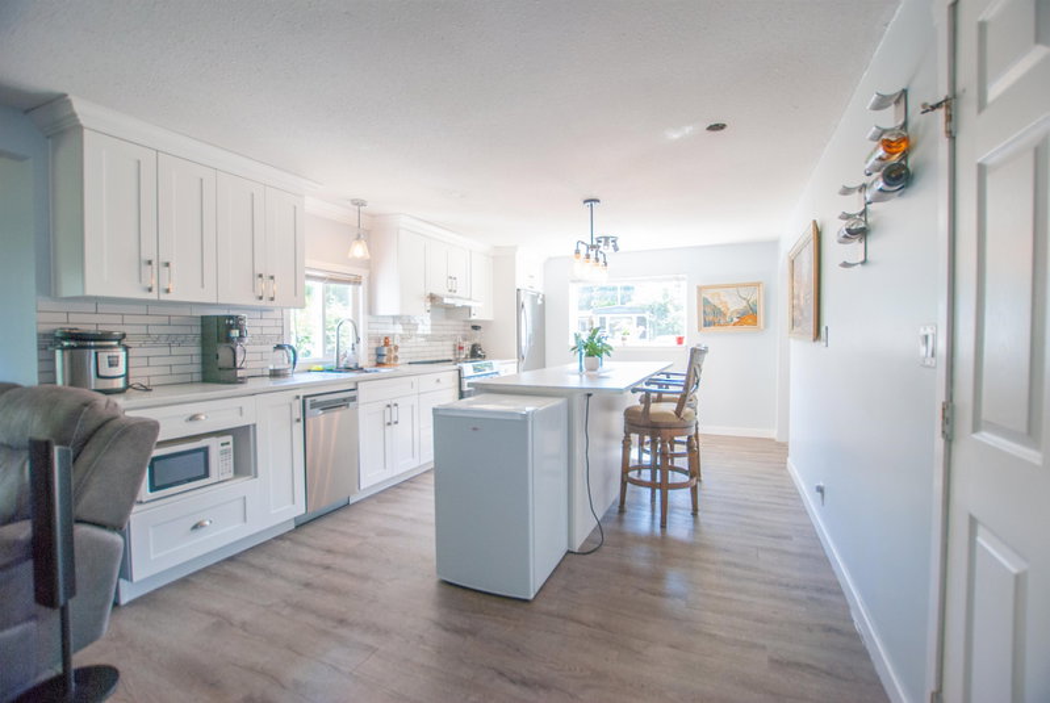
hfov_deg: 100.3
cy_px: 352
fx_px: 438
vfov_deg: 77.5
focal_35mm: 15
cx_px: 525
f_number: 3.5
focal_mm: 10
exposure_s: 1/50
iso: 200
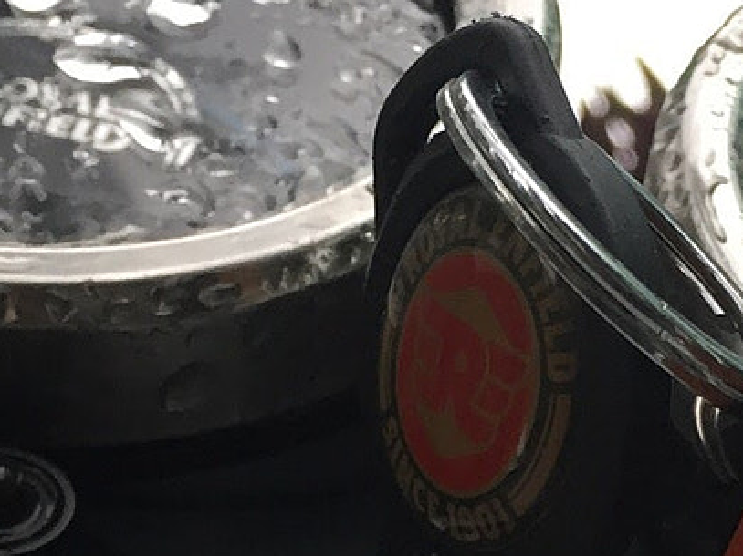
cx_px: 478
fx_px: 2446
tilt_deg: +4.1
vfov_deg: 12.6
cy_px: 723
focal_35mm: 114
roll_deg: -7.4
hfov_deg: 17.2
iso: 64
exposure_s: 1/30
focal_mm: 4.15
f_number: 2.2
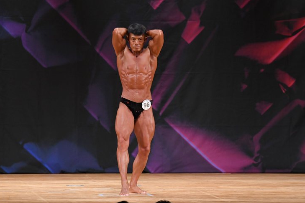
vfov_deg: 5.1
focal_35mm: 271
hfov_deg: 7.6
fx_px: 2296
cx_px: 144
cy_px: 106
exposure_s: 1/400
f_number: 5.6
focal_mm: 170
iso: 3200
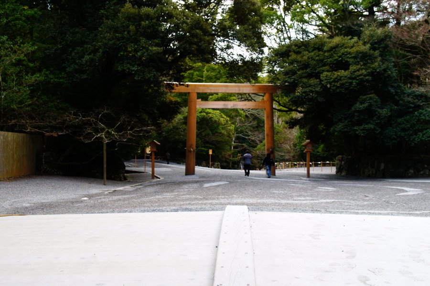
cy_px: 143
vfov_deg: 24.3
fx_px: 662
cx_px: 215
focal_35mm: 56
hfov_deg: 36.0
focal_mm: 37
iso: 200
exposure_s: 1/100
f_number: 6.3
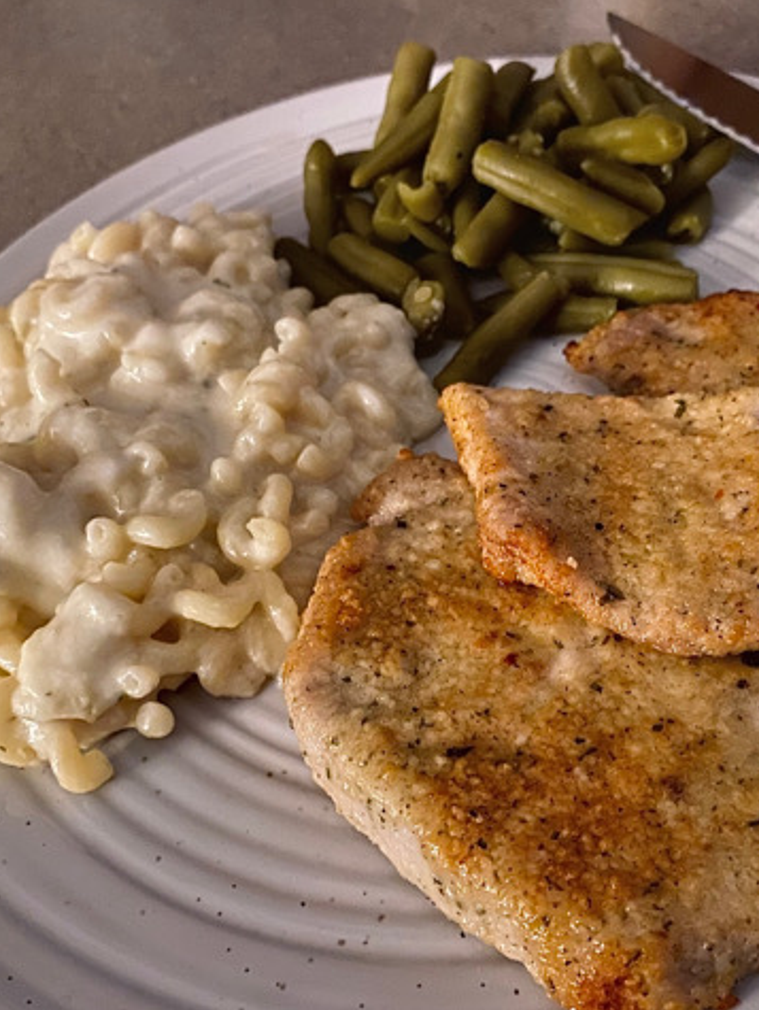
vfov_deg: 52.6
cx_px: 485
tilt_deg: -50.4
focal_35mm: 35
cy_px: 502
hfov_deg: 40.4
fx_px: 1022
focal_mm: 4.25
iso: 1000
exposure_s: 1/24
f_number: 1.8
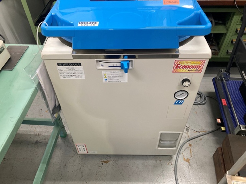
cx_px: 123
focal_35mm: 28
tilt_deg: -45.5
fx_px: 199
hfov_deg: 63.4
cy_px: 92
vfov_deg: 49.7
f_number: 1.8
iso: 125
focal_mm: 3.99
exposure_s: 1/60
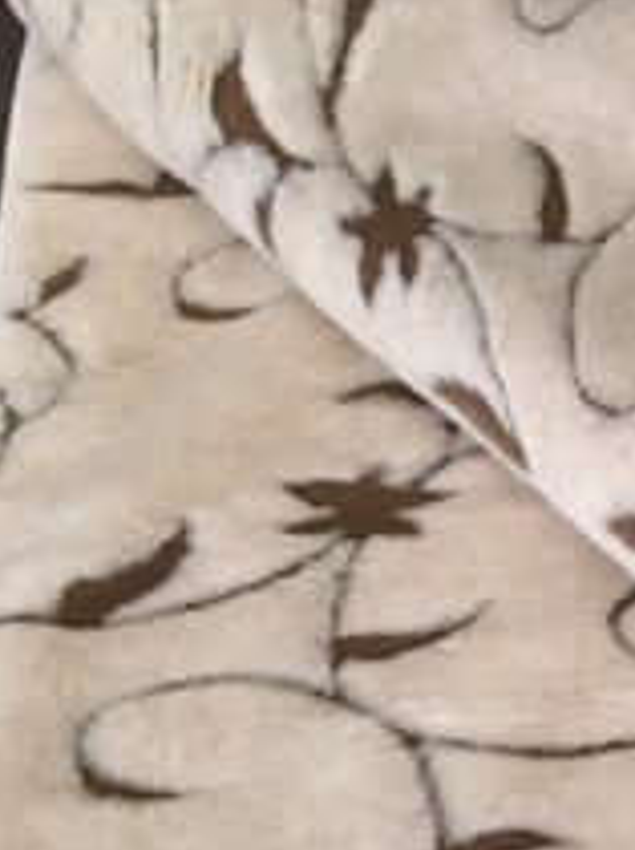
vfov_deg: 23.4
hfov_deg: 16.5
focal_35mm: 83
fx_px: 2034
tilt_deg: -62.8
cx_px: 882
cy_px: 603
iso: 50
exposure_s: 1/33
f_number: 2.2
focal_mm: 4.15
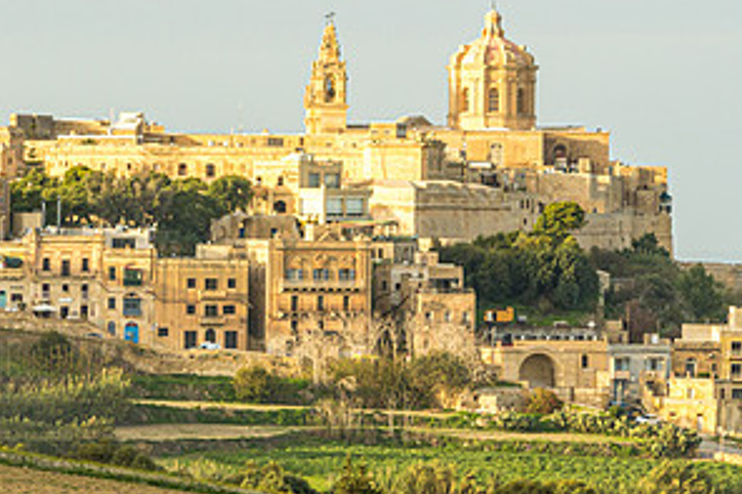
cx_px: 303
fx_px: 7024
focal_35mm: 341
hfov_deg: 6.0
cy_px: 270
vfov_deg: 4.0
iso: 400
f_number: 6.3
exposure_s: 1/200
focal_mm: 116
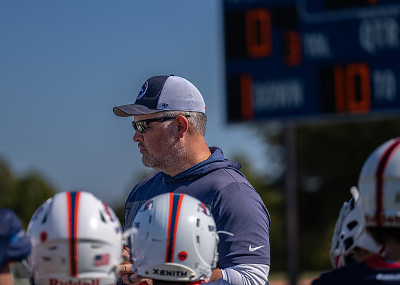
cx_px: 172
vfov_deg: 7.4
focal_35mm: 194
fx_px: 2201
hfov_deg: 10.4
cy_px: 140
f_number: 2.8
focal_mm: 156
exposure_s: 1/4000
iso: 100
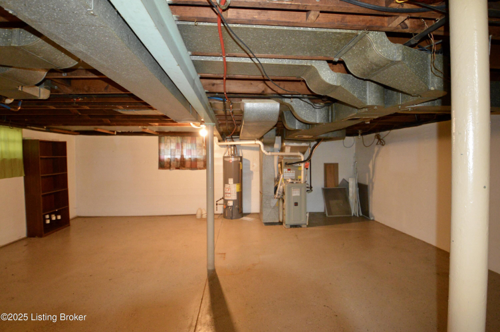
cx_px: 250
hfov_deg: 95.0
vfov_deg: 72.0
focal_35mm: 16
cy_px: 166
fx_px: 229
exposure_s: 1/60
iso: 2500
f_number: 3.5
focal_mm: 11
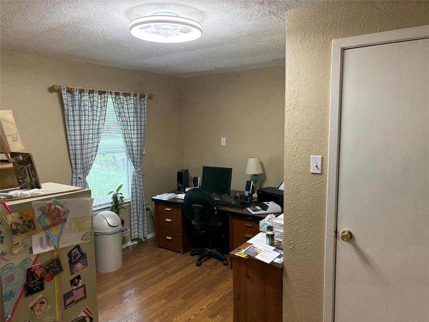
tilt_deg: -6.1
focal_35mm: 26
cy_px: 161
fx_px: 322
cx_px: 214
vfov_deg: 53.1
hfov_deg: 67.3
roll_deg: +1.6
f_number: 1.6
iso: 100
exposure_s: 1/60
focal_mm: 5.96
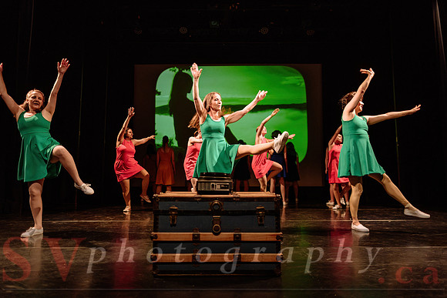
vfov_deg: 53.2
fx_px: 298
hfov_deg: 73.7
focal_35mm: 24
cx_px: 224
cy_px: 149
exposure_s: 1/320
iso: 1000
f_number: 1.4
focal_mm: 24
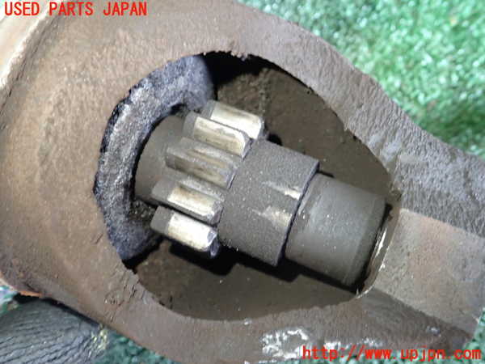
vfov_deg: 46.8
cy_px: 182
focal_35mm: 30
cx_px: 242
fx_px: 420
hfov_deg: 60.0
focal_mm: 5.4
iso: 500
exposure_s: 1/30
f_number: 2.3
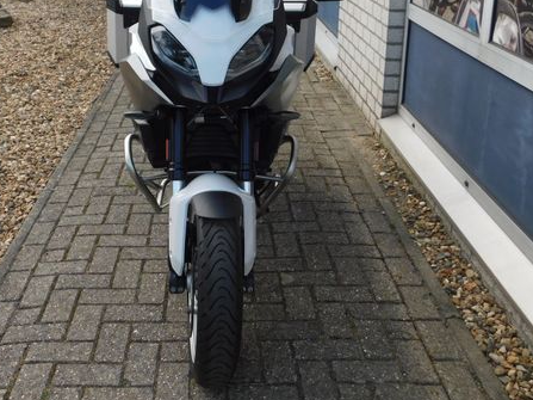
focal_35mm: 43
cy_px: 119
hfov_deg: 43.6
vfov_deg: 33.2
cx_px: 211
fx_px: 662
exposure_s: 1/400
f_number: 3.2
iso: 125
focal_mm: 5.3
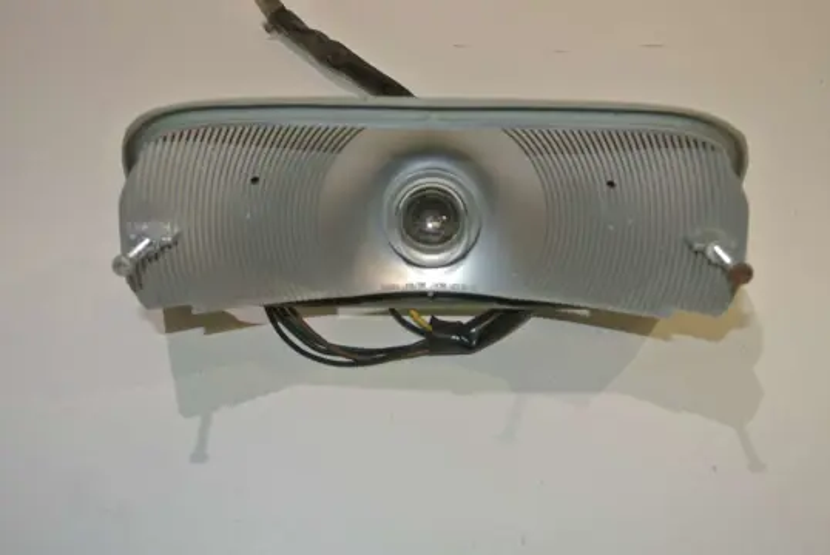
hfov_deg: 49.5
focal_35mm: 39
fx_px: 900
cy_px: 278
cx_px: 415
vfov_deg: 34.3
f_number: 4
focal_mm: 14.5
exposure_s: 1/60
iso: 200
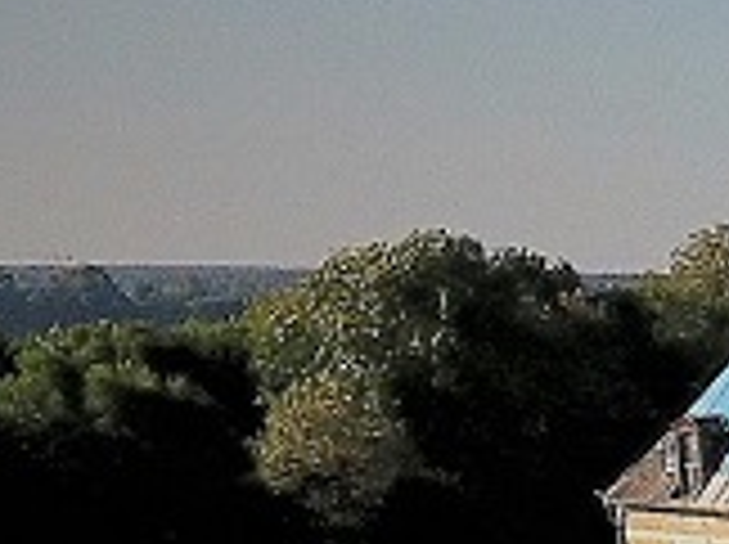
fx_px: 3112
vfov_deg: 9.4
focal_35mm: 148
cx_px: 2444
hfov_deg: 9.3
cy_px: 1059
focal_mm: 3.61
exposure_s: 1/2028
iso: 100
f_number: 2.8
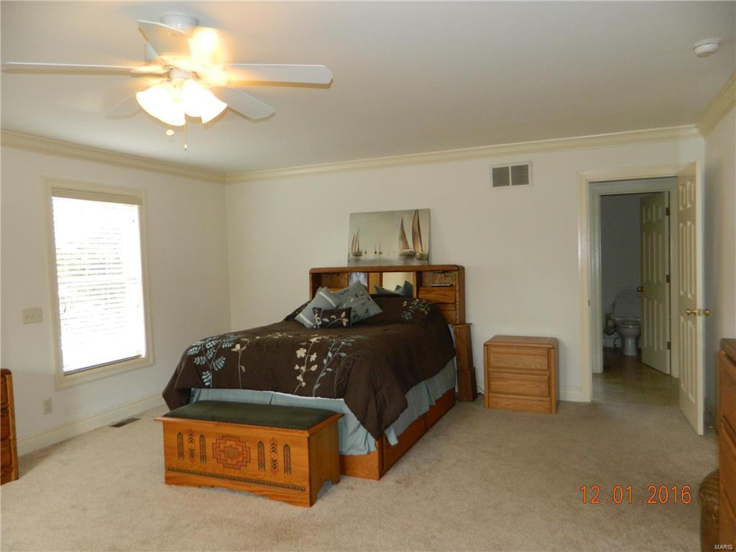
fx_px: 532
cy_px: 276
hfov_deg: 69.4
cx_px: 368
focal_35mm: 25
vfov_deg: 54.9
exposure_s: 1/30
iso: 200
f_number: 3.1
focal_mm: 4.5
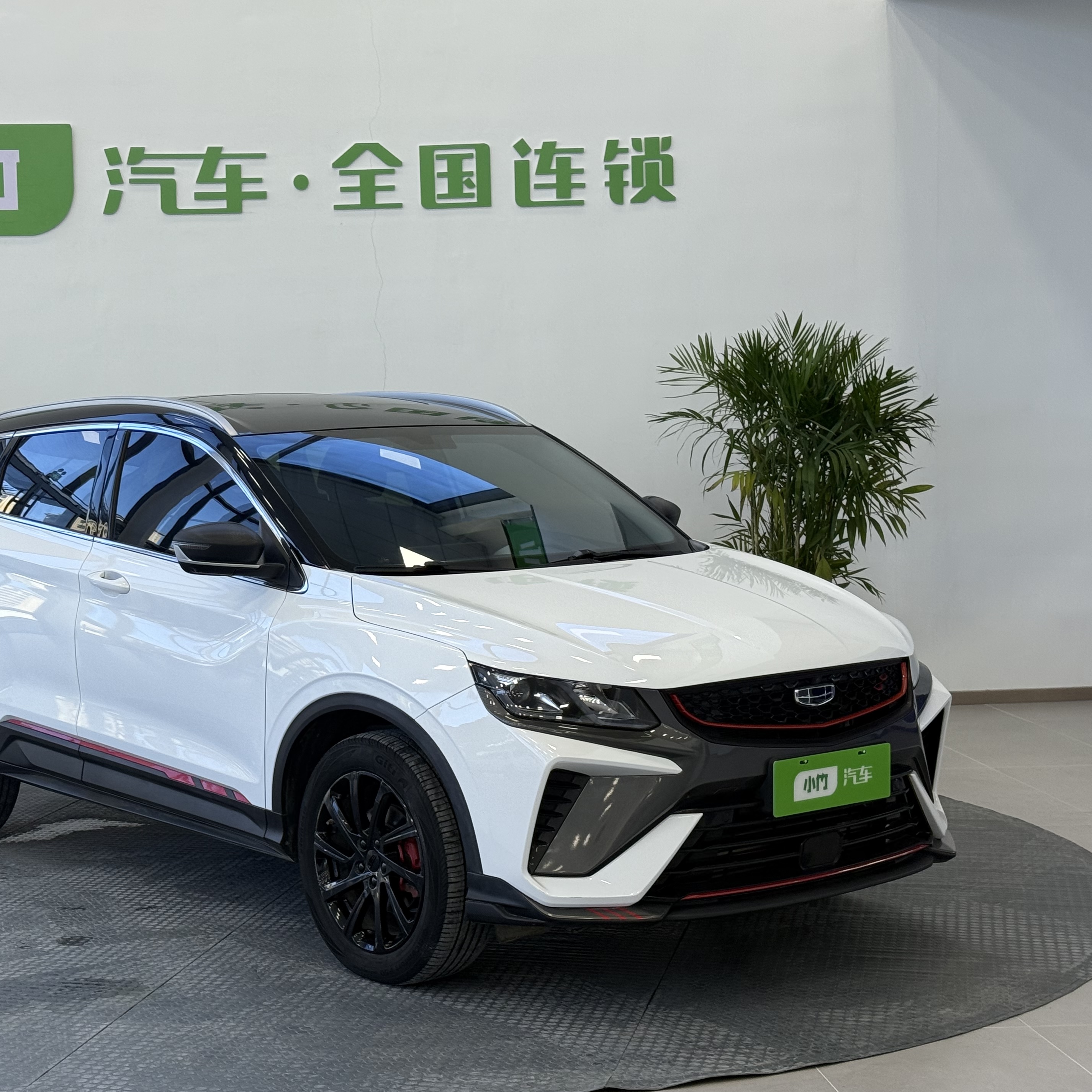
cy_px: 548
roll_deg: +1.1
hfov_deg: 28.4
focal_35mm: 60
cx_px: 337
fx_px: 2141
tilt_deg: -3.5
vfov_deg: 28.6
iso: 64
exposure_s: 1/122
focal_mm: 6.76
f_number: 1.78
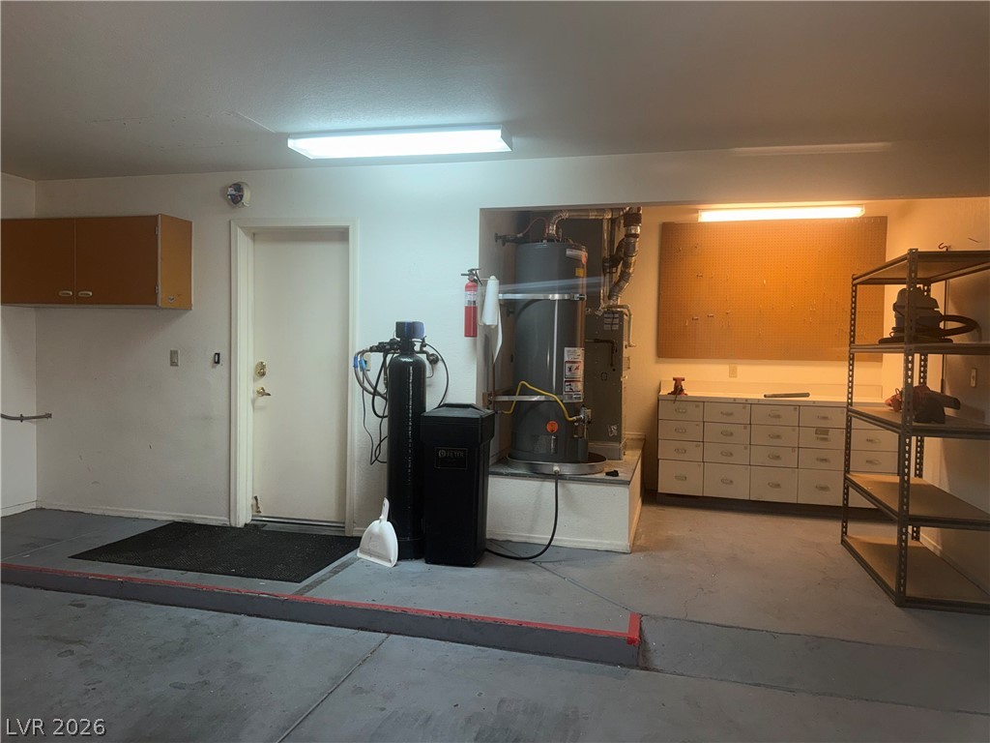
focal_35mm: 24
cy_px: 372
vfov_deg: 56.8
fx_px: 686
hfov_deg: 71.6
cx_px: 495
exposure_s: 1/46
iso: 100
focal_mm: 6.76
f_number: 1.78
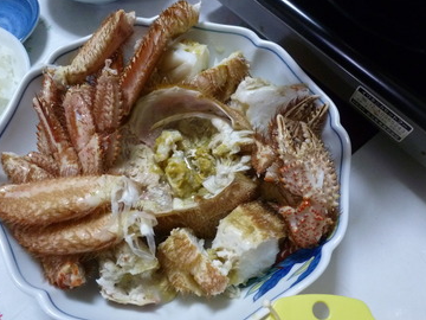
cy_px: 175
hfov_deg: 63.3
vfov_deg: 49.7
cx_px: 194
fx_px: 345
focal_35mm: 28
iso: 400
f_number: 3.3
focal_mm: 4.3
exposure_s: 1/25
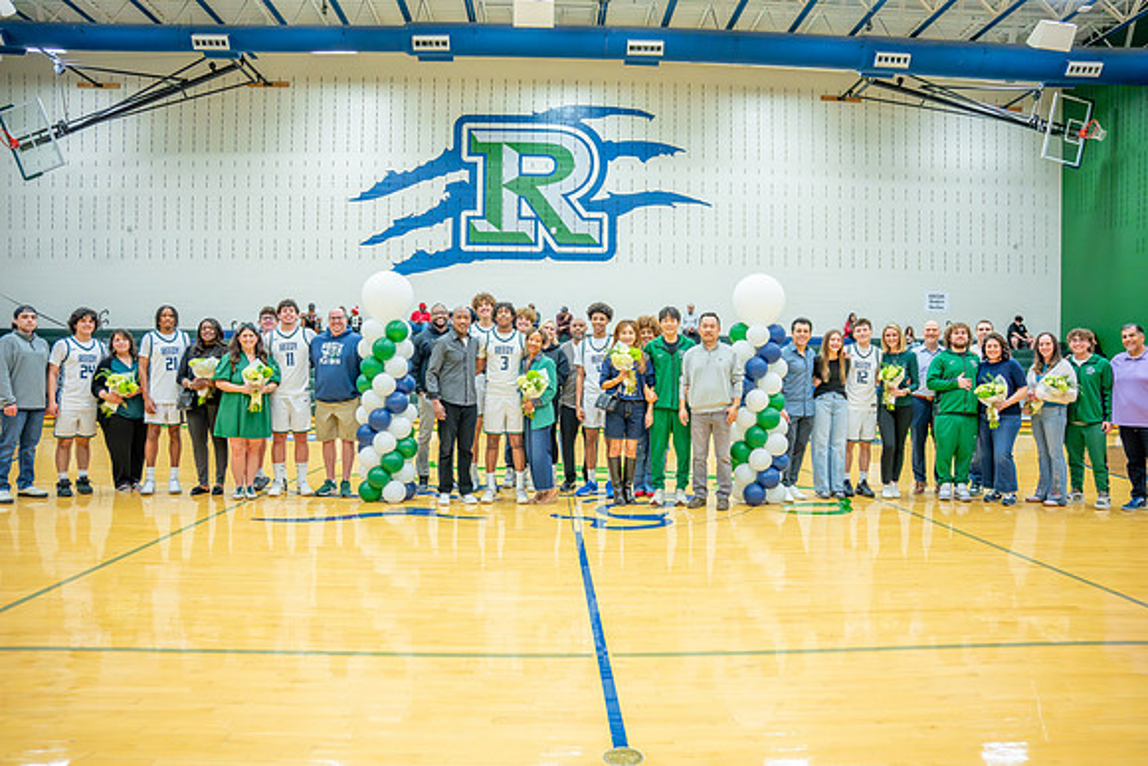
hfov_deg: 72.2
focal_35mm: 25
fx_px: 788
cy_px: 383
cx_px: 574
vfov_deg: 51.9
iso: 3200
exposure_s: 1/500
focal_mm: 24
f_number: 2.8
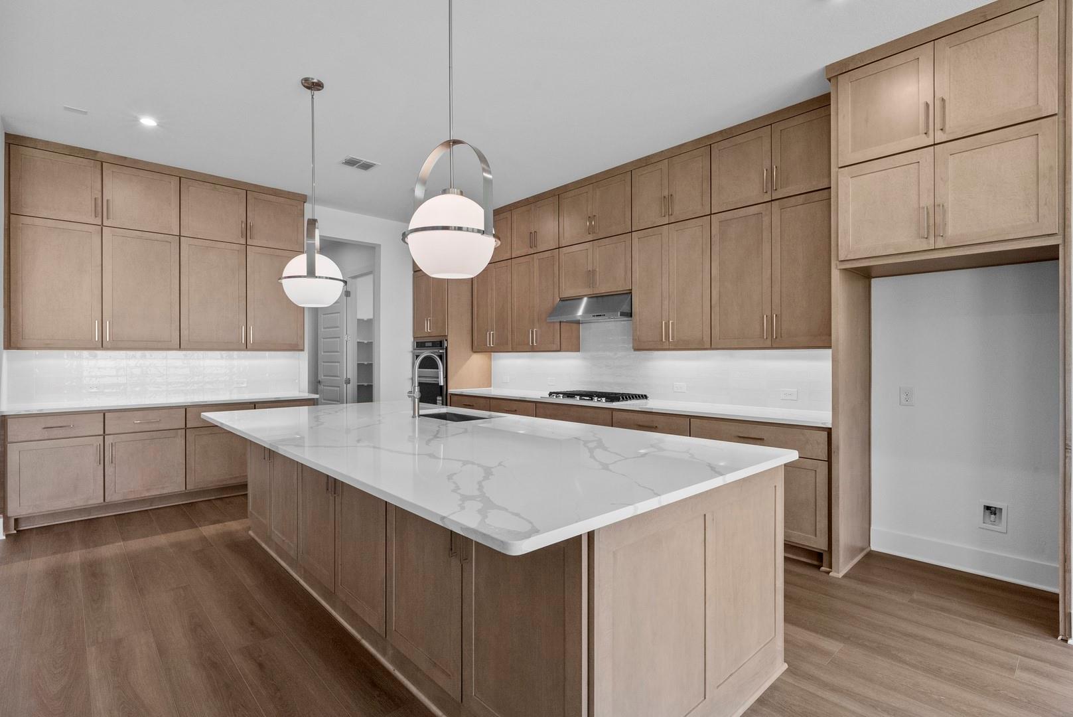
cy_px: 358
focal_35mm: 17
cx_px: 536
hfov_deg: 93.2
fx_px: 507
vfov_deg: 70.5
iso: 1250
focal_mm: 17
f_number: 11
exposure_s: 1/30
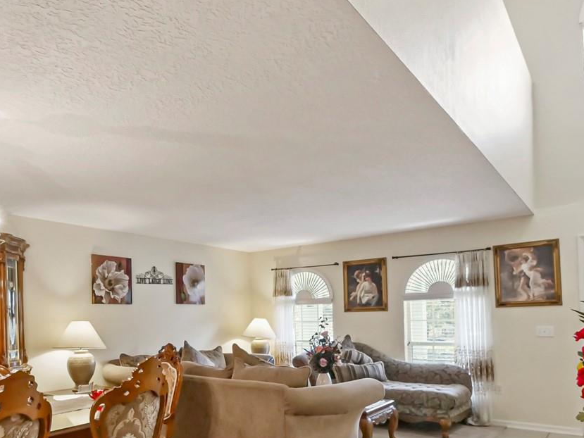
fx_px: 456
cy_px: 318
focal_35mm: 27
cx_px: 201
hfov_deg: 63.9
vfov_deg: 49.7
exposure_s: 1/50
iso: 3200
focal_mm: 7
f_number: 4
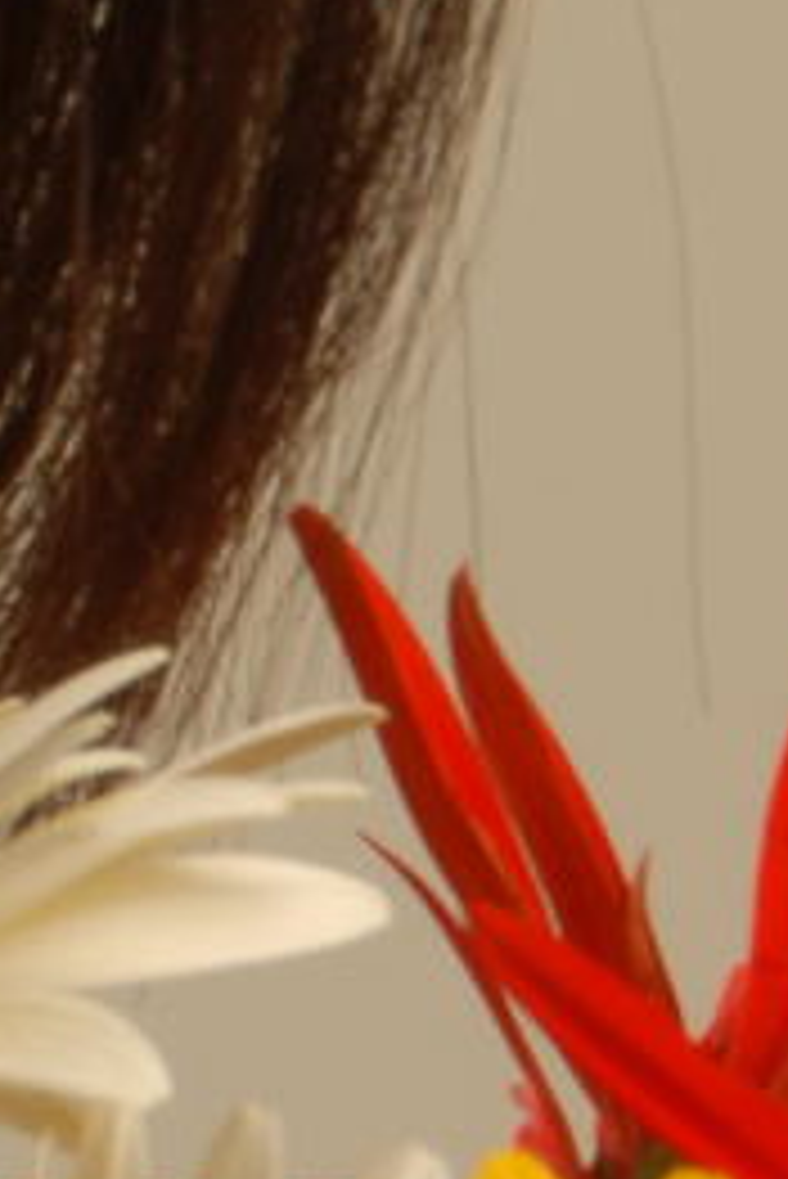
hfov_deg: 0.8
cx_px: -979
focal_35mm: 1831
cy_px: 189
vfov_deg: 1.1
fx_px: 60034
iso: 100
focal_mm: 200
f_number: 14
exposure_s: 1/250
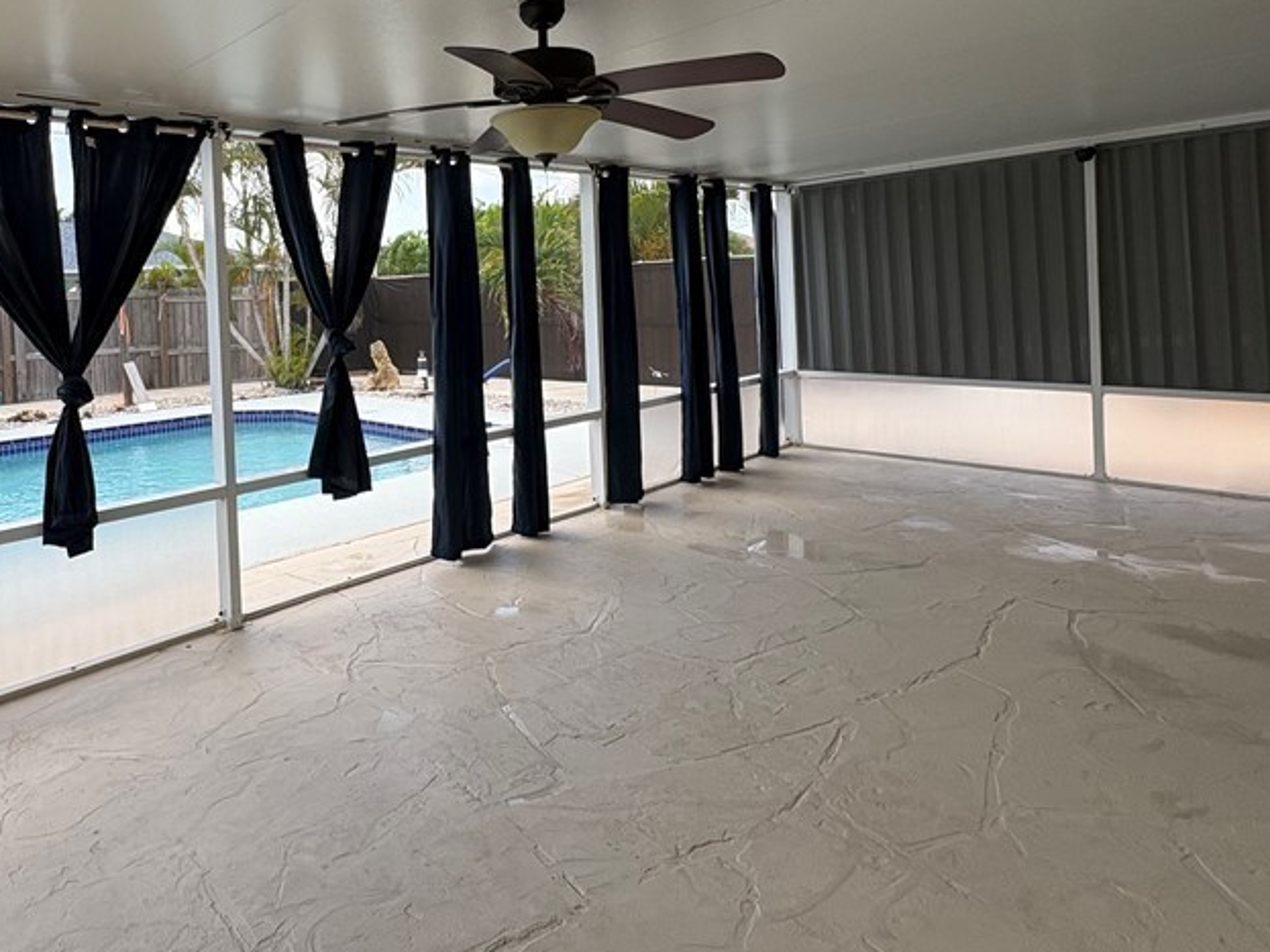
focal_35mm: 23
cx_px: 398
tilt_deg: -0.6
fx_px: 844
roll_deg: +2.1
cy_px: 298
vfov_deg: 57.2
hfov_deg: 71.2
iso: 50
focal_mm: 2.22
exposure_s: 1/332
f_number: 2.2
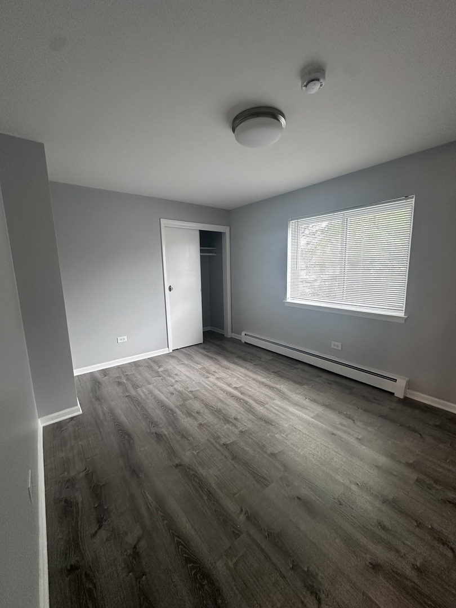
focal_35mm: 14
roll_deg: +1.1
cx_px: 228
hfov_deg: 85.7
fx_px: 246
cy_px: 304
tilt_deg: -9.3
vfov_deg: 102.1
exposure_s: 1/60
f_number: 2.2
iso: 250
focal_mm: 2.22
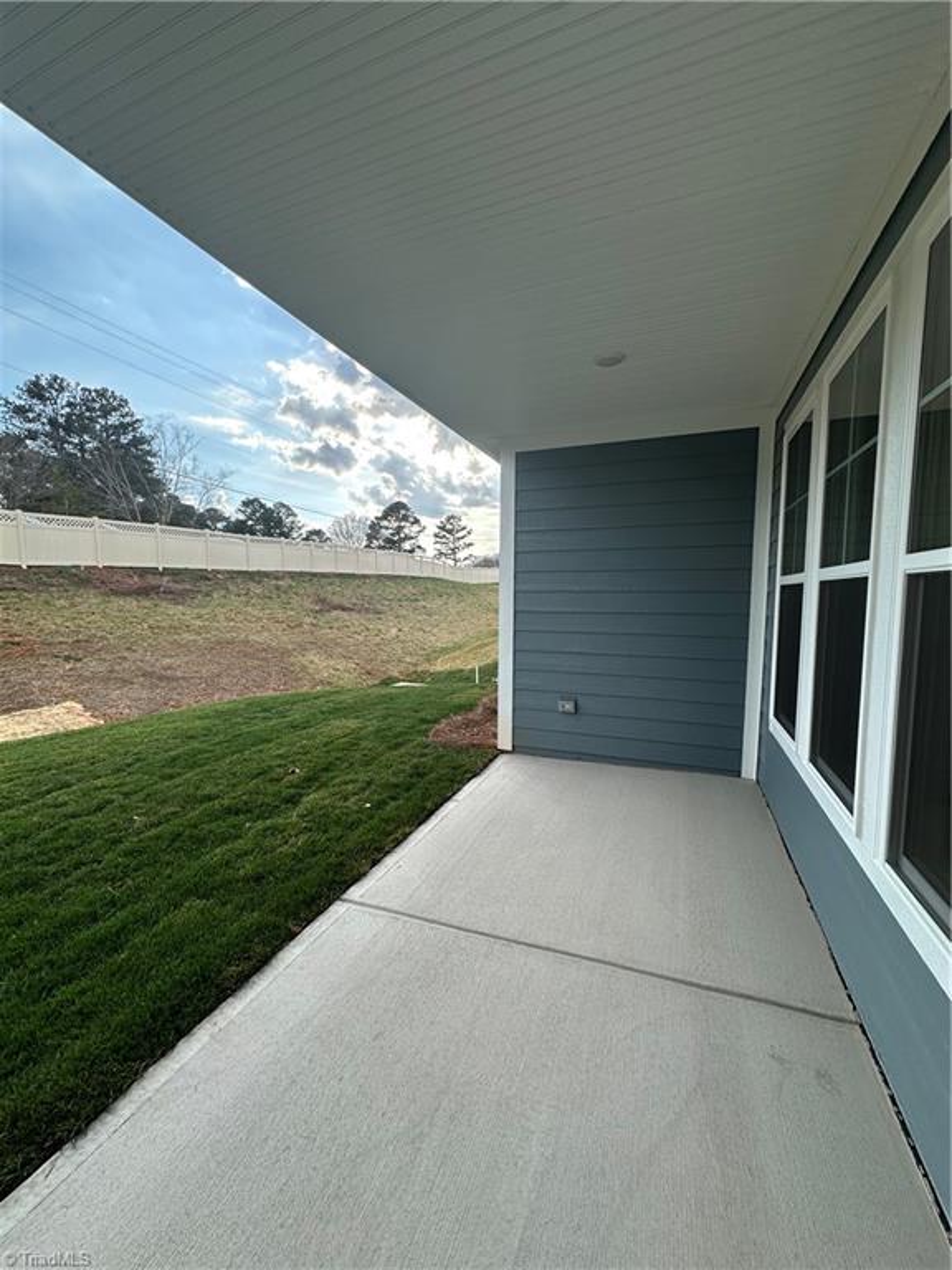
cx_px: 476
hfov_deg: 85.7
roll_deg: -1.5
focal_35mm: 14
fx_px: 513
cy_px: 635
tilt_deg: -4.0
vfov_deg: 102.1
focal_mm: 2.22
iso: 40
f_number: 2.2
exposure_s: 1/759
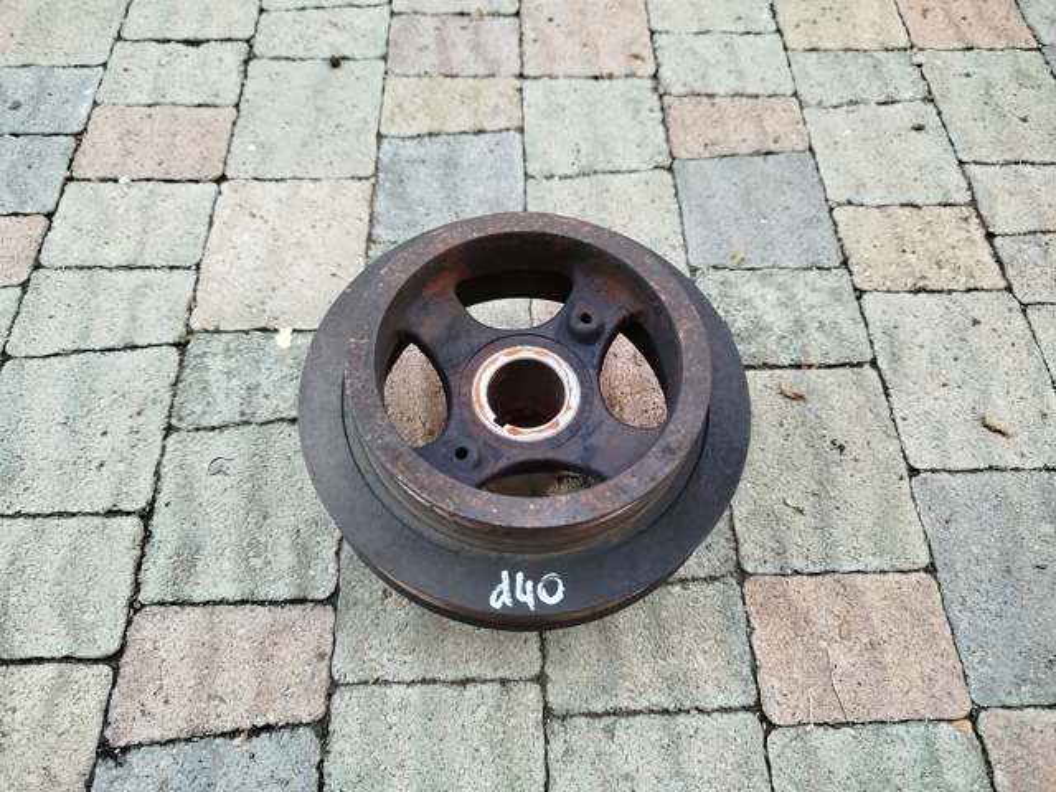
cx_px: 528
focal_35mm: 24
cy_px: 396
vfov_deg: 56.8
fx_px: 732
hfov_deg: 71.6
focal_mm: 5.31
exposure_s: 1/30
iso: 250
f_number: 1.7
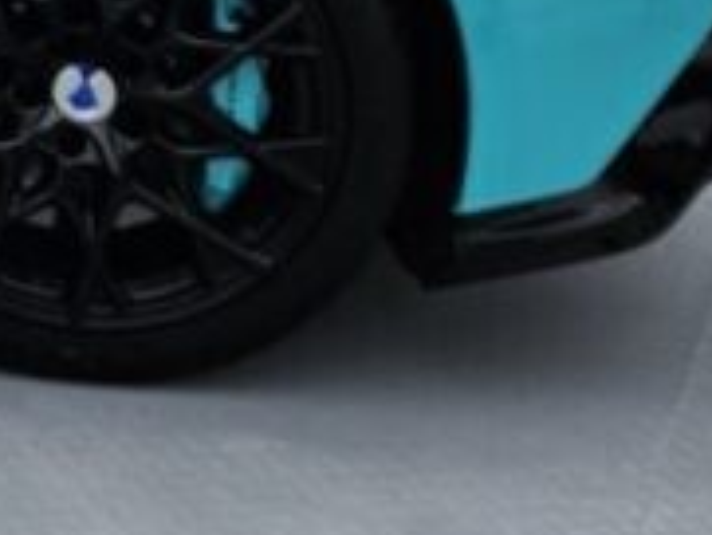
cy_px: -413
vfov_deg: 10.7
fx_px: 2676
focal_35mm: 130
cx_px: -779
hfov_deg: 12.9
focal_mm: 5.4
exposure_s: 1/1509
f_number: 1.8
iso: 32
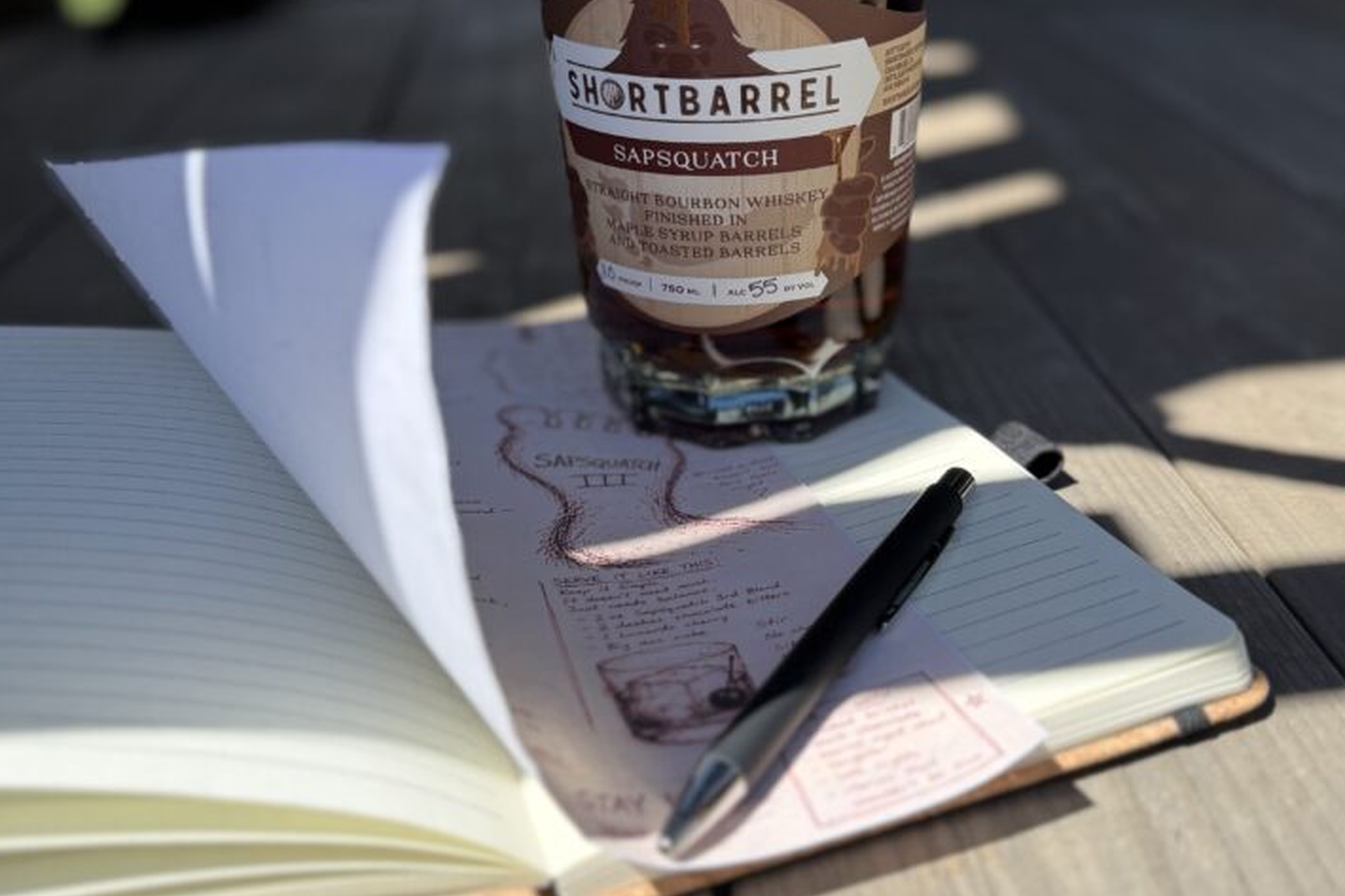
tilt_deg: -26.3
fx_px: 1345
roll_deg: +5.2
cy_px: 413
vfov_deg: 36.8
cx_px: 705
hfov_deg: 53.1
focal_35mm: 36
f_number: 1.78
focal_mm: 6.76
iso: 100
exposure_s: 1/1653
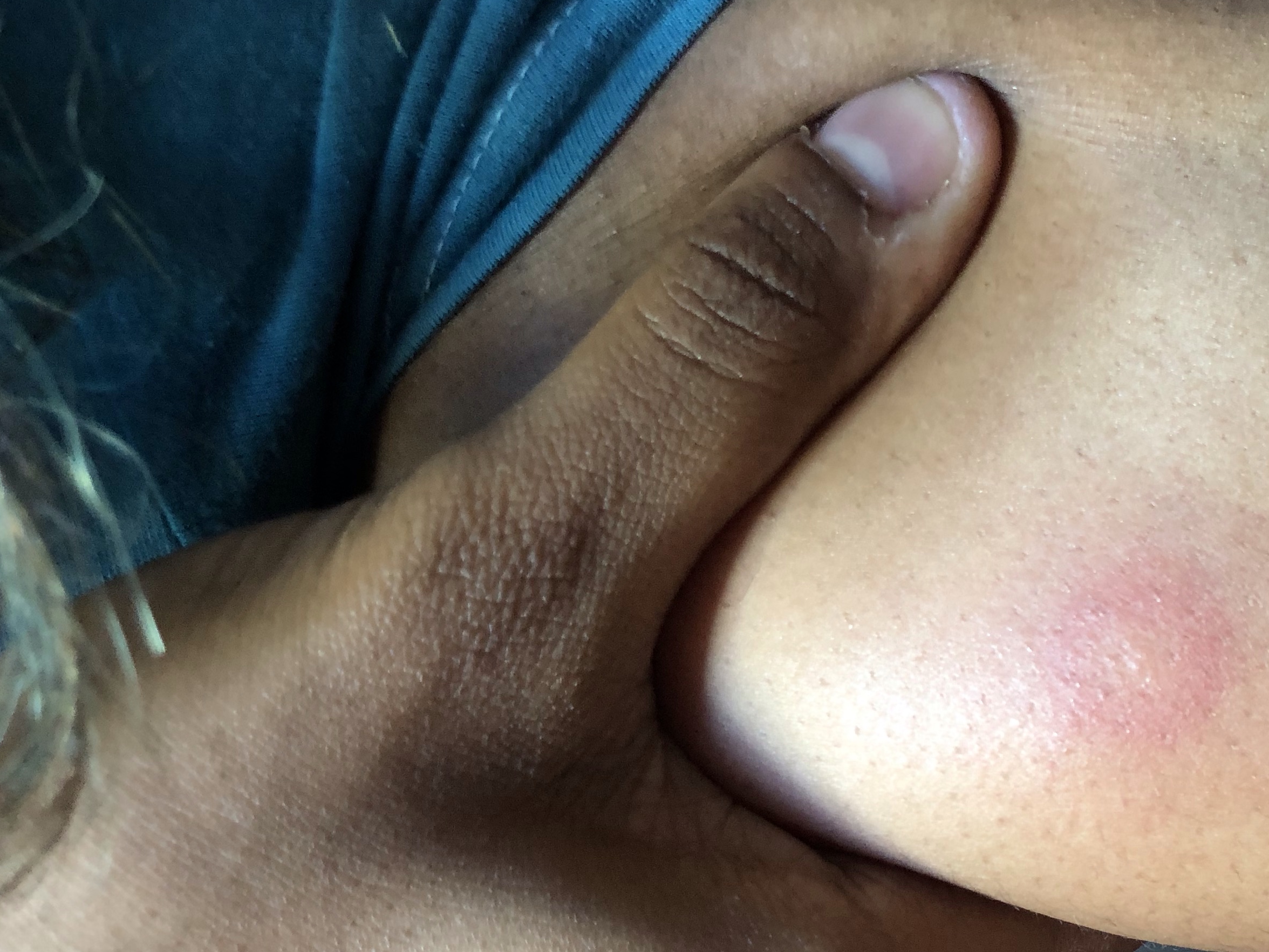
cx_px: 1069
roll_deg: +13.9
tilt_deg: -42.2
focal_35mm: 48
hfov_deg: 37.8
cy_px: 749
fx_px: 1760
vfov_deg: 29.6
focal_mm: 4
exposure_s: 1/17
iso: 40
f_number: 1.8
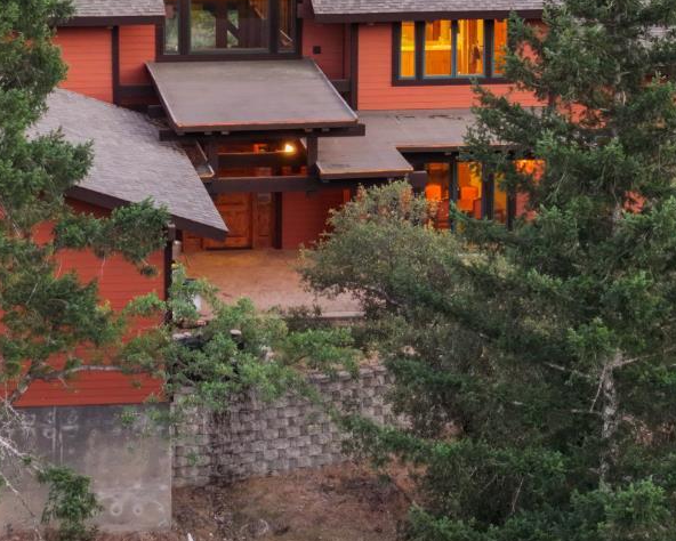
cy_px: -15
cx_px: 266
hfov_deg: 11.1
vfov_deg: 8.9
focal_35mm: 173
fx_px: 3462
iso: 370
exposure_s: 1/15
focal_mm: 19.35
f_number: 2.8
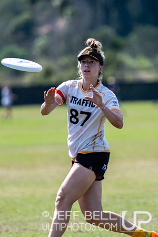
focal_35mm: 450
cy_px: 118
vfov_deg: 4.6
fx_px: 2962
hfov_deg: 3.1
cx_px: 103
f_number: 3.2
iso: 100
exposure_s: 1/1250
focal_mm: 200
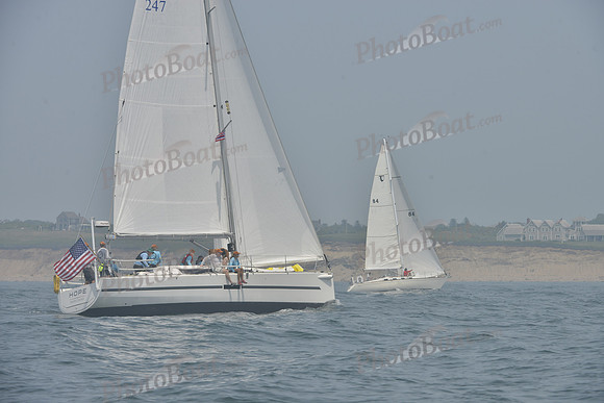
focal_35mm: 200
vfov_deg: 6.9
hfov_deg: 10.3
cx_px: 302
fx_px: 3356
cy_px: 202
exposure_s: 1/1000
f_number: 10
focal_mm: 200
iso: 280
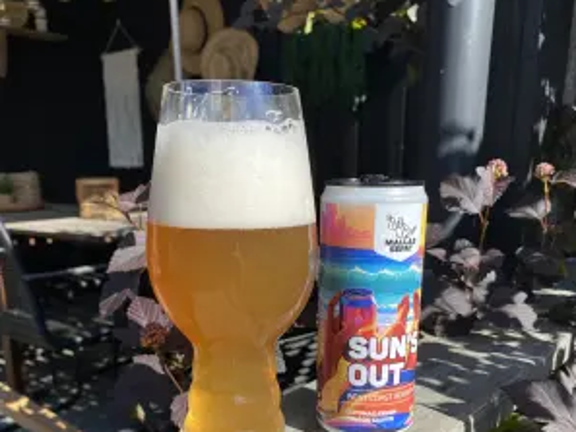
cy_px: 335
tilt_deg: -15.2
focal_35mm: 35
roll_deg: -0.3
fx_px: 583
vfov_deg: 39.4
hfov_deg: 52.6
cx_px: 289
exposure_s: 1/1484
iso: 32
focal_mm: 4.25
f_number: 1.8
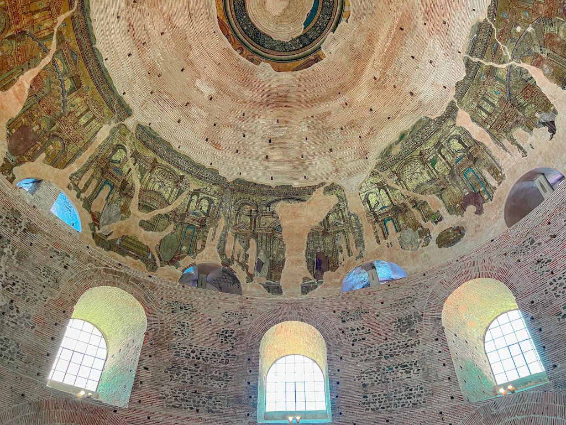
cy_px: 212
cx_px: 283
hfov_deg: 67.3
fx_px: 425
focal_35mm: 26
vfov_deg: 53.1
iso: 250
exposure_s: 1/60
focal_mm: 5.7
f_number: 1.5
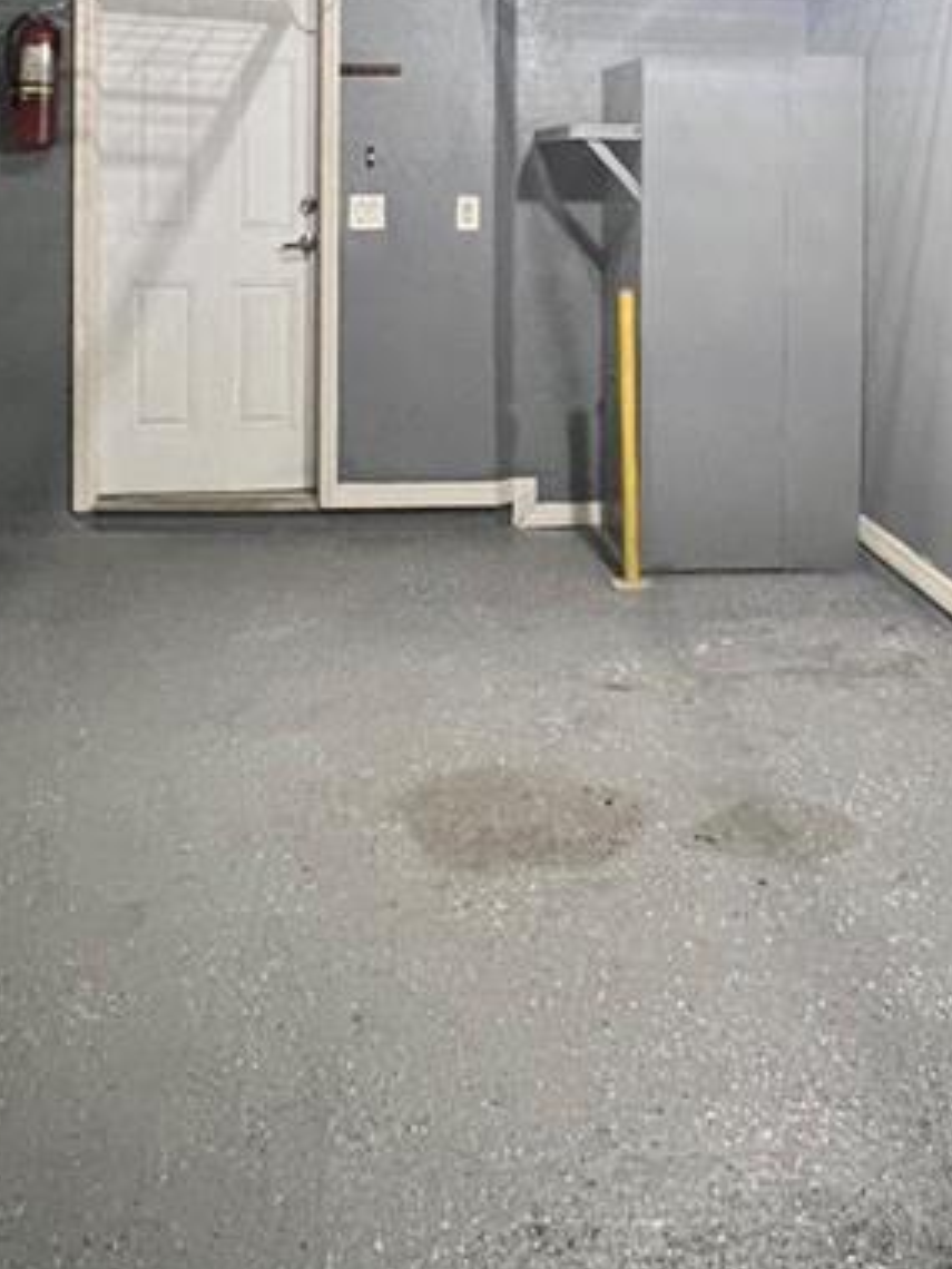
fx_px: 1503
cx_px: 541
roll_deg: +0.1
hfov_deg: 35.1
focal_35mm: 41
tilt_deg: -0.2
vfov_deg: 42.5
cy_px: 164
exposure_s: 1/60
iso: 500
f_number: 1.8
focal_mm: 1.57
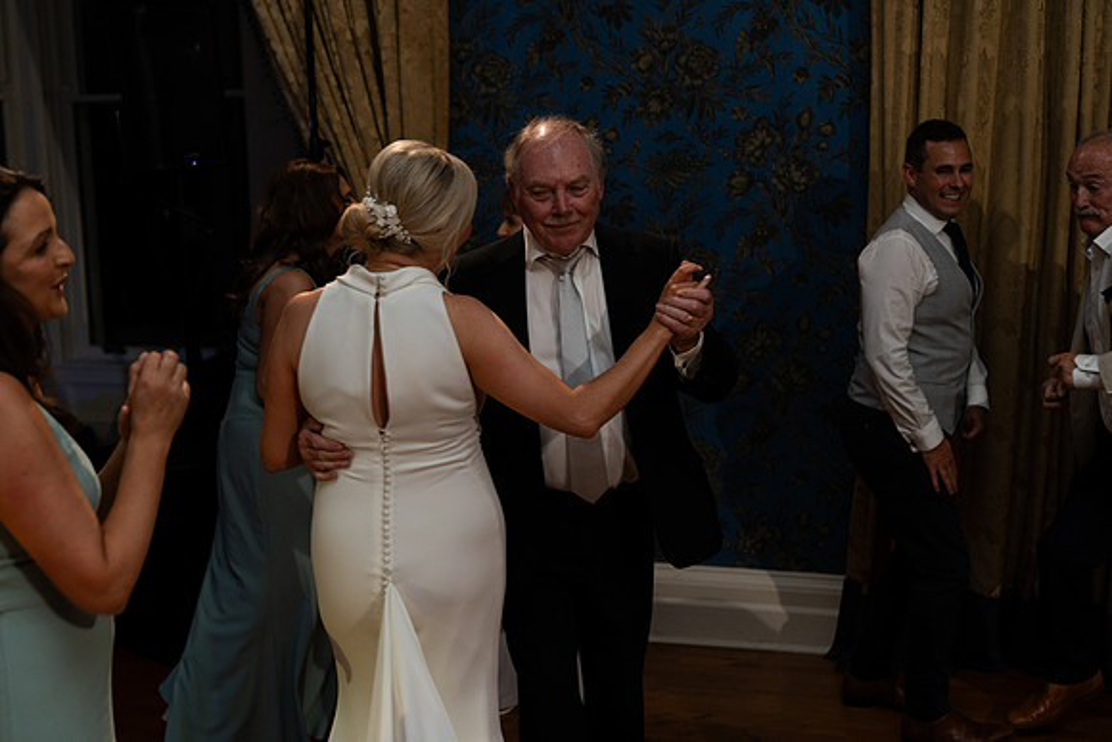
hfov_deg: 43.6
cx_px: 556
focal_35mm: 45
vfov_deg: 29.9
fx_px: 1390
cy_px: 371
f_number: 2.8
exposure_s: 1/160
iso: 1250
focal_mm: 45
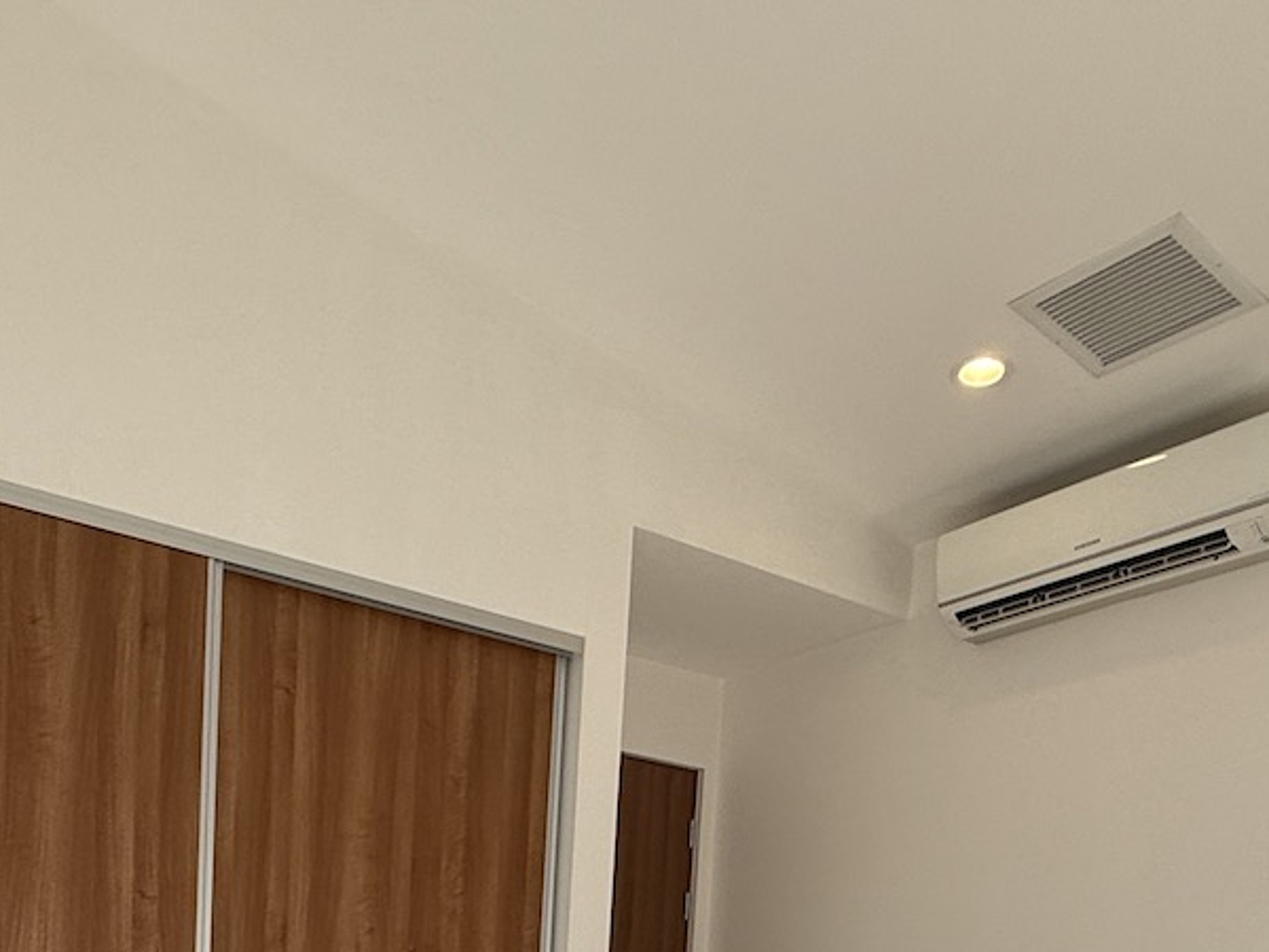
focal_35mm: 35
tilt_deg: -3.9
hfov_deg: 50.8
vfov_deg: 32.7
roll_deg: -1.7
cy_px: 1173
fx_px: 1283
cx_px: 341
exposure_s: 1/171
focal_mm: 2.22
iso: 50
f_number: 2.2
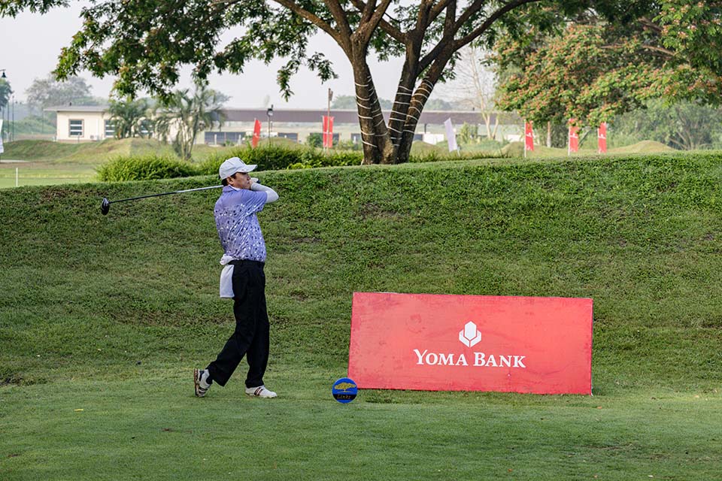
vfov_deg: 14.9
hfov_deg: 22.1
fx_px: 1845
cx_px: 361
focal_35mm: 92
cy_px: 240
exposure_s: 1/2500
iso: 2000
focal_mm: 92
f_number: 5.6
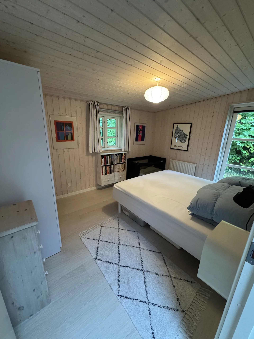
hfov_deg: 85.7
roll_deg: -1.7
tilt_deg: -15.6
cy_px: 170
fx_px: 137
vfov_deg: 102.1
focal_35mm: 14
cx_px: 127
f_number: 2.2
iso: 500
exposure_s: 1/50
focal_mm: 2.22
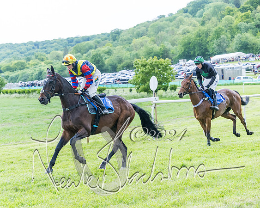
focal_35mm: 83
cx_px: 98
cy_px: 103
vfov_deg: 18.4
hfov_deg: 22.9
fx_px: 641
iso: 800
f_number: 4
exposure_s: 1/1600
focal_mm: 70
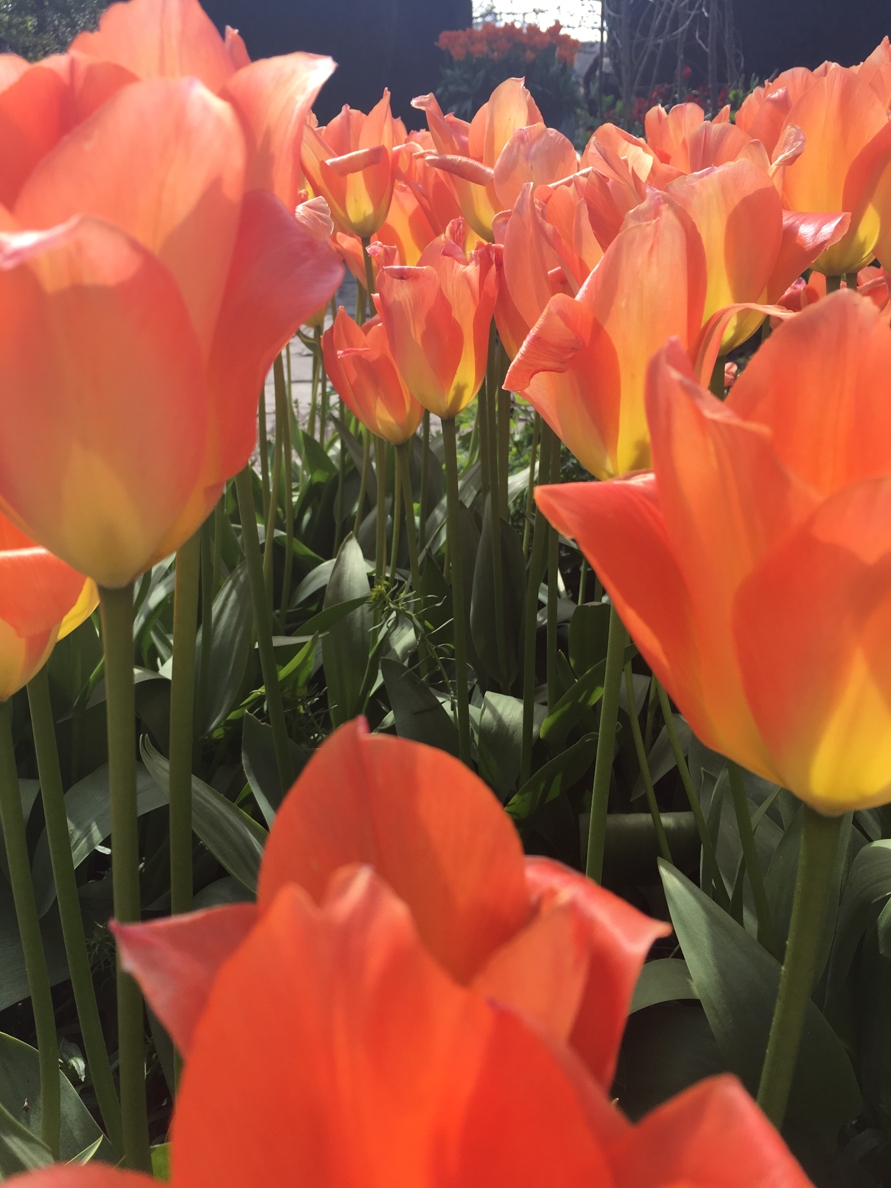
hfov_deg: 48.2
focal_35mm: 29
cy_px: 594
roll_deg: -1.7
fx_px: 995
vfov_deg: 61.7
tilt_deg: -23.9
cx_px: 446
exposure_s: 1/490
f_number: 2.2
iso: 25
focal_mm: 4.15
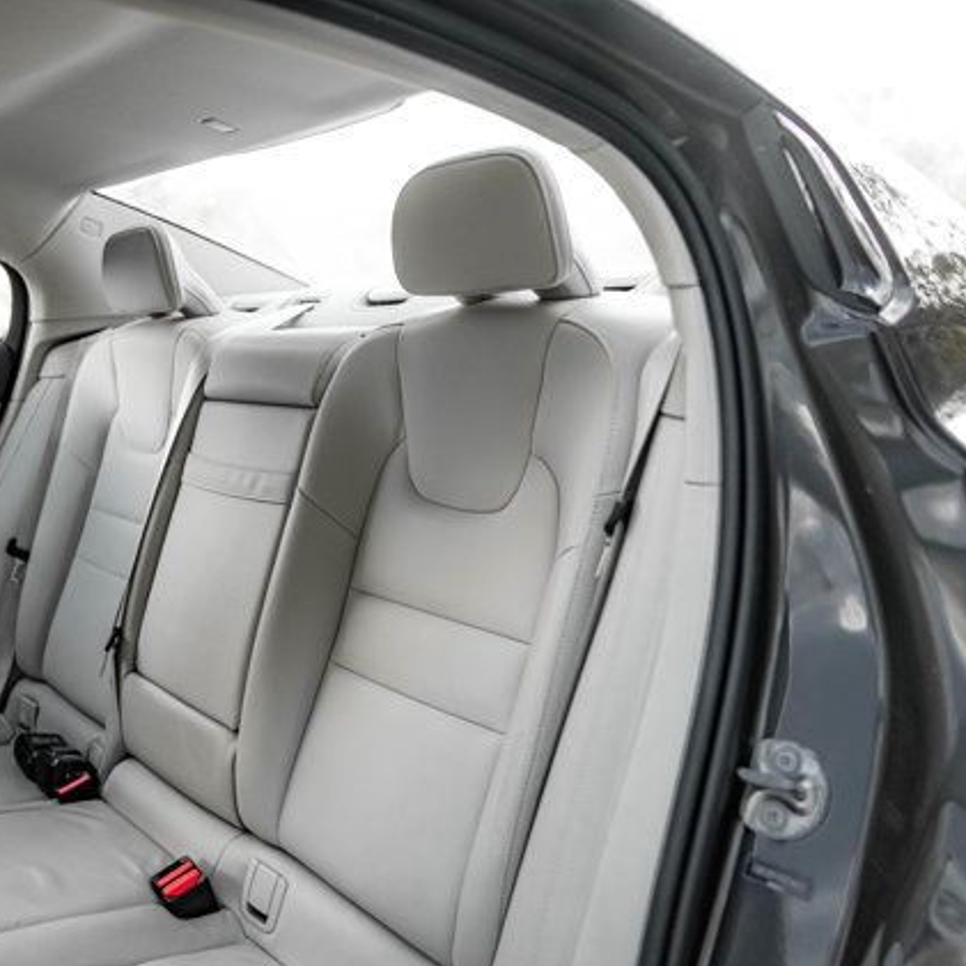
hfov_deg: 51.7
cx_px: 335
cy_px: 485
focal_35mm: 31
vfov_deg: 52.5
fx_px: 979
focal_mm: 24
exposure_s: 1/200
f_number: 2.8
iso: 1250
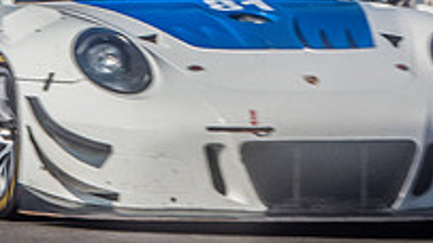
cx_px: 139
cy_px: -154
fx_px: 22724
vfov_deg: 0.6
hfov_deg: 1.1
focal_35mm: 1980
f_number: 14
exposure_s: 1/320
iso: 200
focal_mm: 300
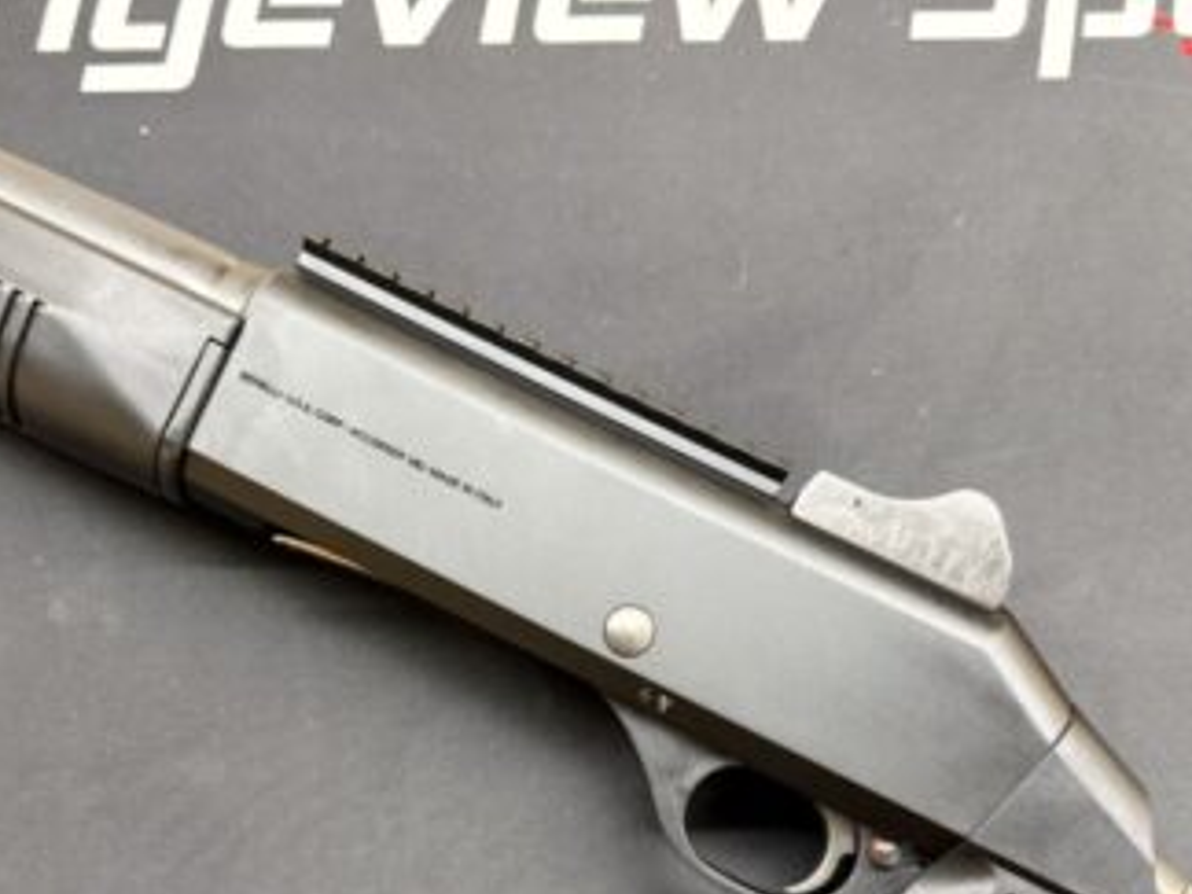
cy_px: 686
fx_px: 1274
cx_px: 497
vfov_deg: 37.6
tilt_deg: -80.3
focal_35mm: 37
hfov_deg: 49.9
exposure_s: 1/60
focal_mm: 6.76
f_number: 1.78
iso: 500
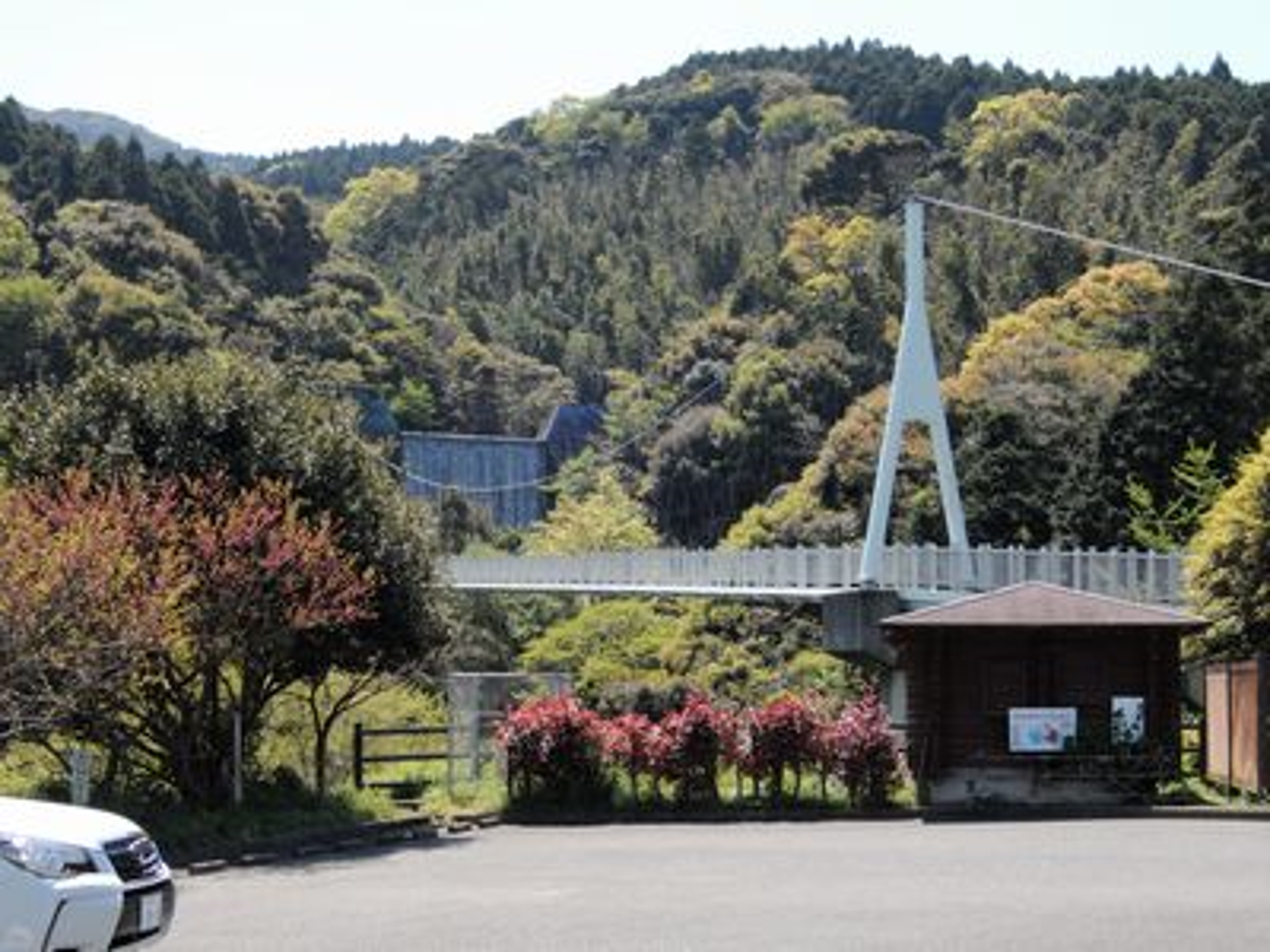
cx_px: 635
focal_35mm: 55
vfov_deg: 26.6
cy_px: 476
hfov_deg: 34.9
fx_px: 2018
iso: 80
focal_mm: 11.8
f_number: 5
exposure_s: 1/200
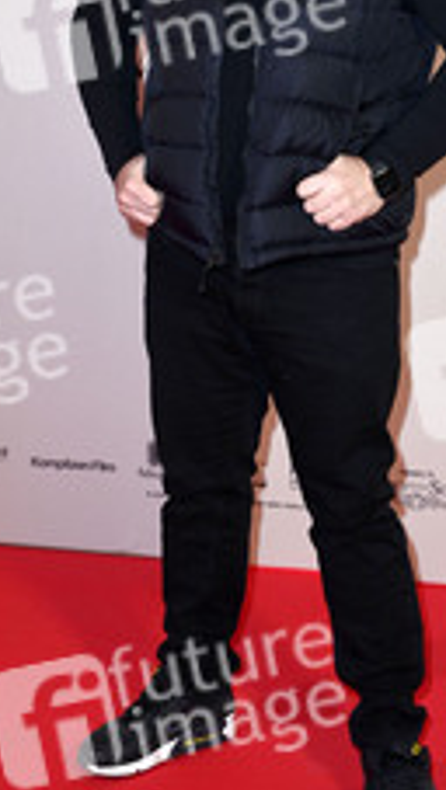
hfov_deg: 14.6
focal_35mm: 83
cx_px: 268
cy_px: 184
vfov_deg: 25.2
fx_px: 1742
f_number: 5.6
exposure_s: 1/200
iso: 800
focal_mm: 45
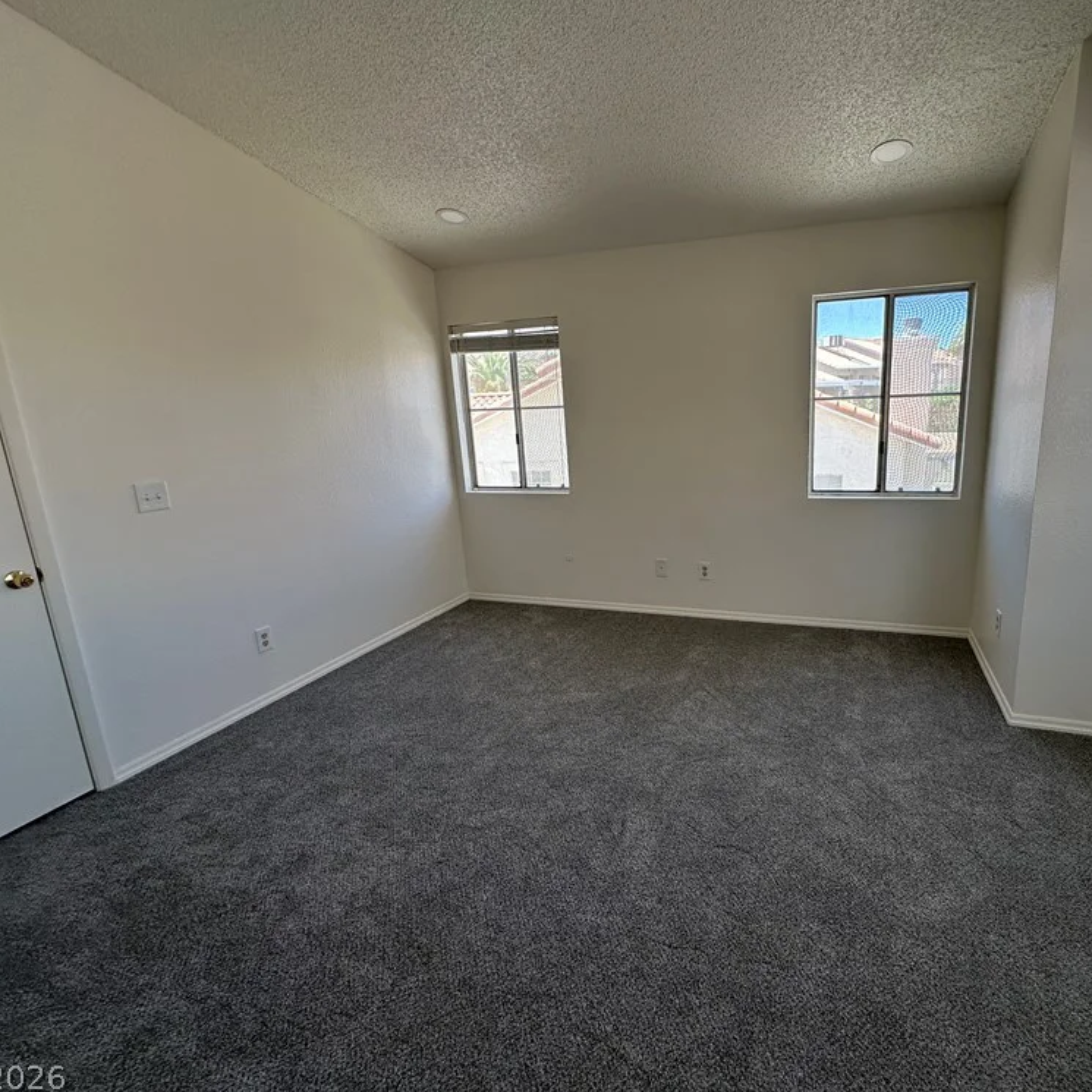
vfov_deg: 84.0
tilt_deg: -12.4
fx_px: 607
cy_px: 539
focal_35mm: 17
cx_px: 657
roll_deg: +1.9
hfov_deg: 82.9
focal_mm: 2.22
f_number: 2.2
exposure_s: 1/99
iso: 80
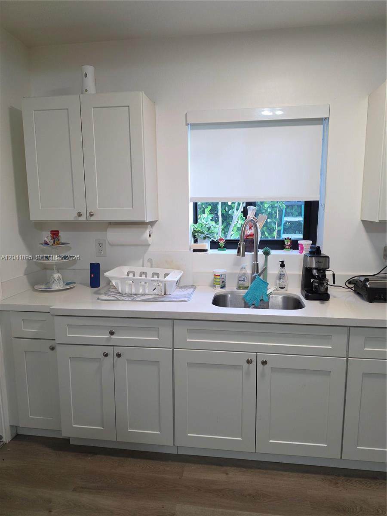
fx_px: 343
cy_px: 258
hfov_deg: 58.9
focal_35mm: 23
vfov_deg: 73.9
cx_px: 194
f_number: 1.4
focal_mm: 6.5
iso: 200
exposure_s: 1/120
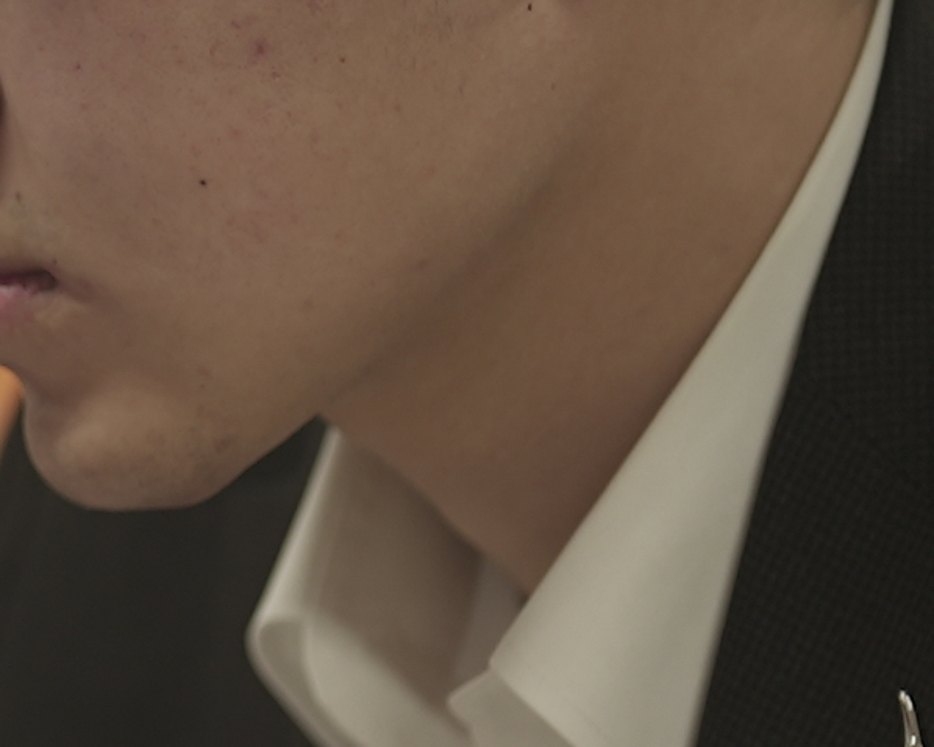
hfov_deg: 5.7
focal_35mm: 333
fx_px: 9202
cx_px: -648
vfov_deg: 4.6
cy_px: 552
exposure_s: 1/100
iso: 100
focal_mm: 50
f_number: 1.6
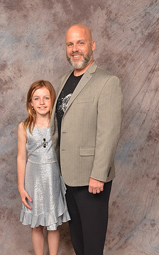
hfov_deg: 25.3
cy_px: 150
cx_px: 64
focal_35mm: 51
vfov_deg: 39.4
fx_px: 354
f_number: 5.6
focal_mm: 24
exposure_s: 1/60
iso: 200
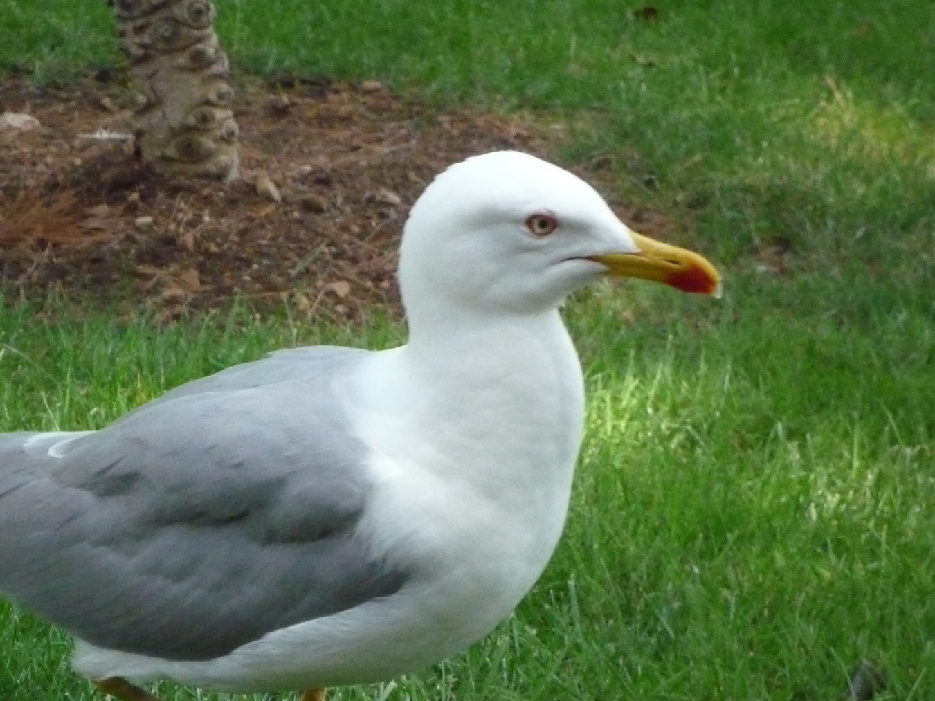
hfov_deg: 14.0
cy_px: 518
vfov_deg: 10.5
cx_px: 272
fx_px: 3808
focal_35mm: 141
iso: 800
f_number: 5.5
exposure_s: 1/320
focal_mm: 16.4
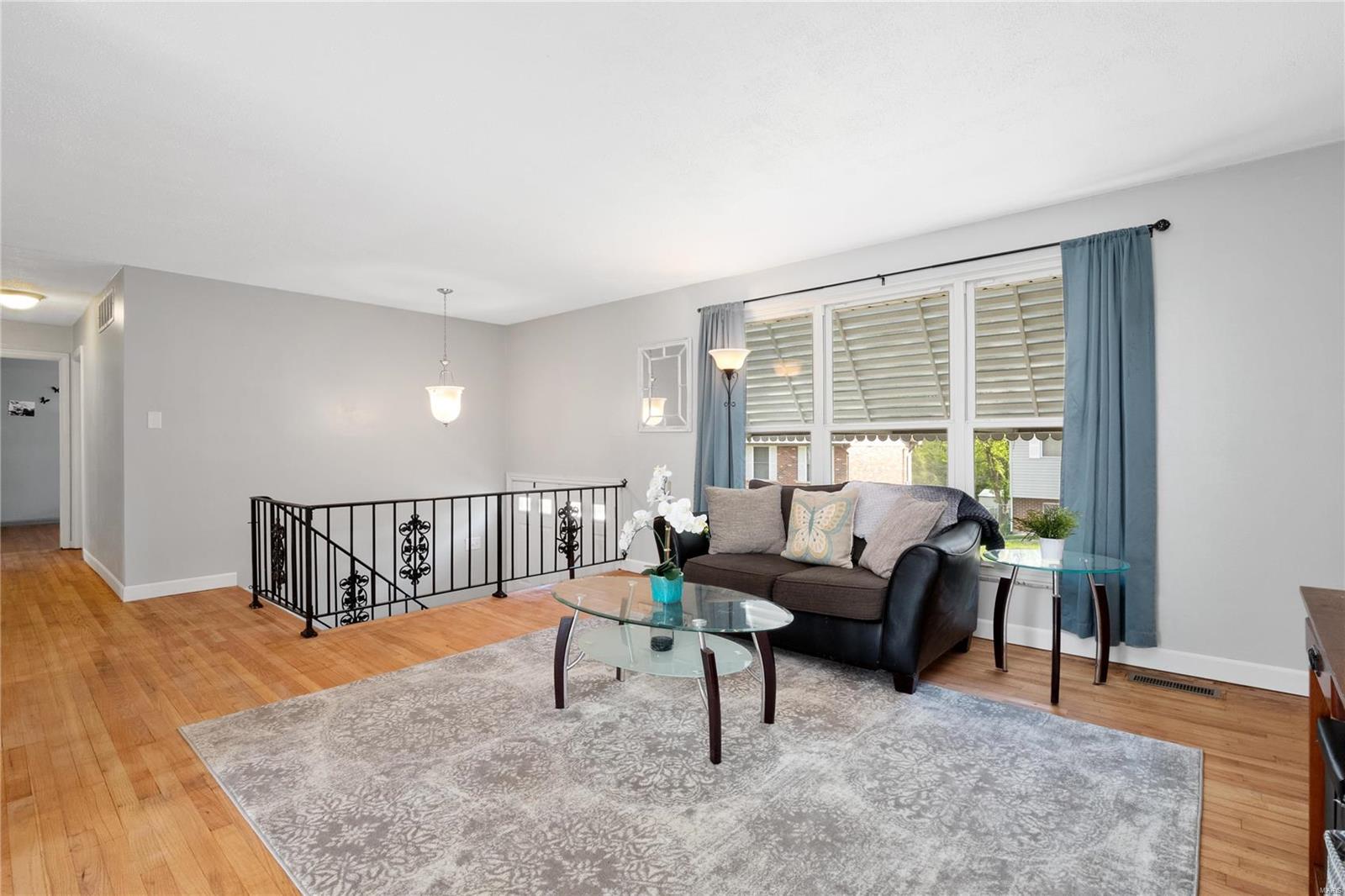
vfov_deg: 73.7
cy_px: 448
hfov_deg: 96.7
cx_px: 672
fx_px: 598
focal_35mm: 16
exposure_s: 1/3
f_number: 10
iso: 500
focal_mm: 8
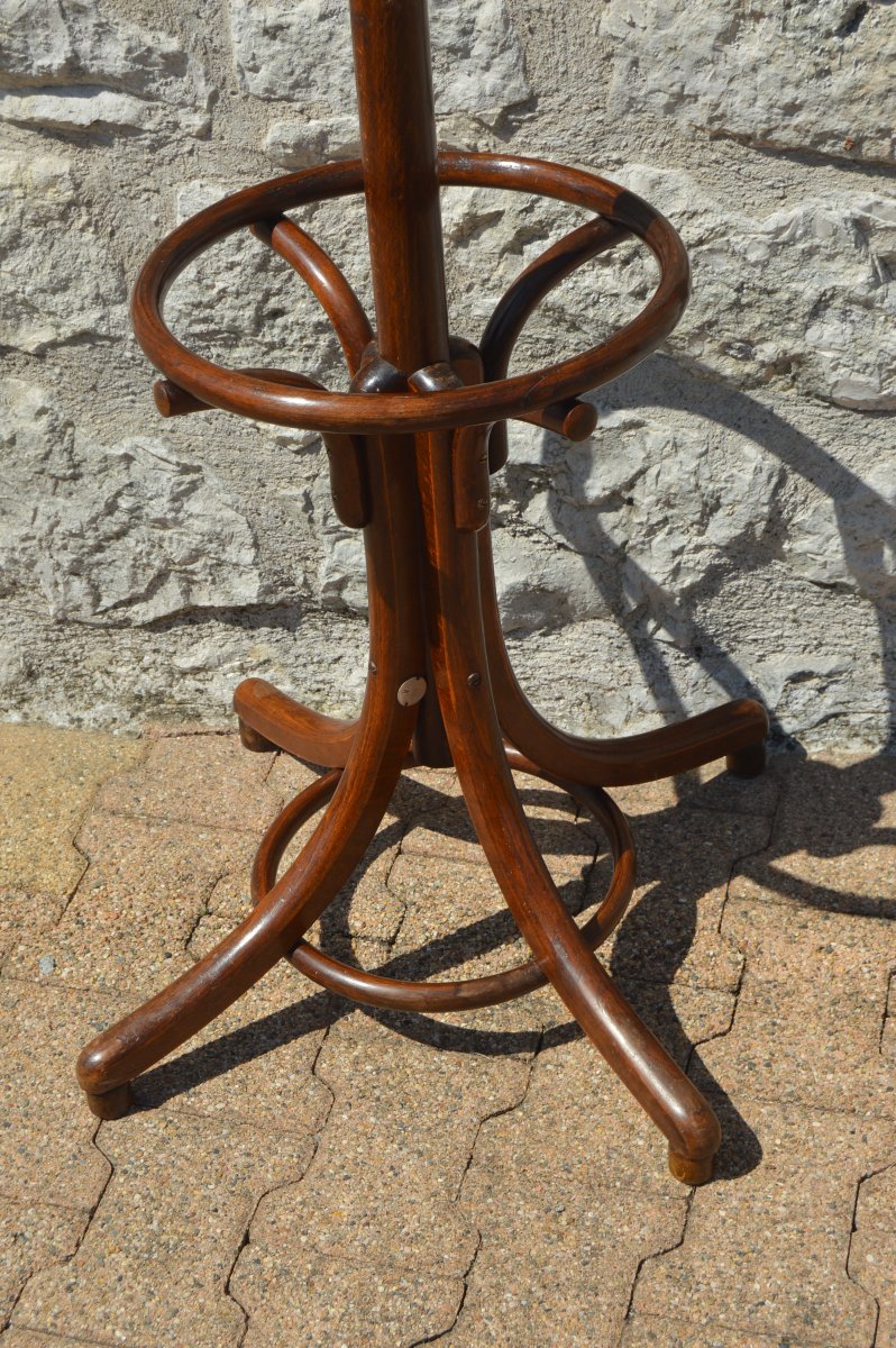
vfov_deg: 35.1
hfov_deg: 23.7
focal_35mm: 57
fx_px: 2132
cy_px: 674
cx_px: 448
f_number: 9
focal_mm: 38
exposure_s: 1/320
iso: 100
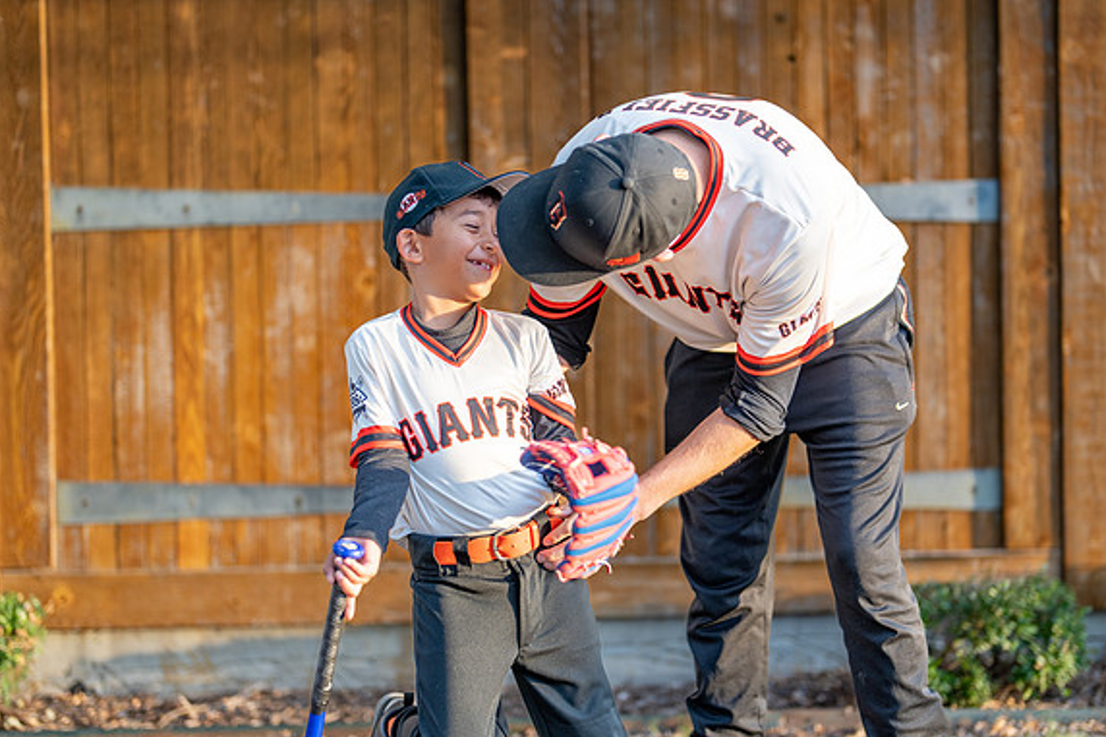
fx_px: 2058
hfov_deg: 30.1
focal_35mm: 67
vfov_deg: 20.3
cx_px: 623
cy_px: 384
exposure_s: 1/640
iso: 100
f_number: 1.2
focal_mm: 50
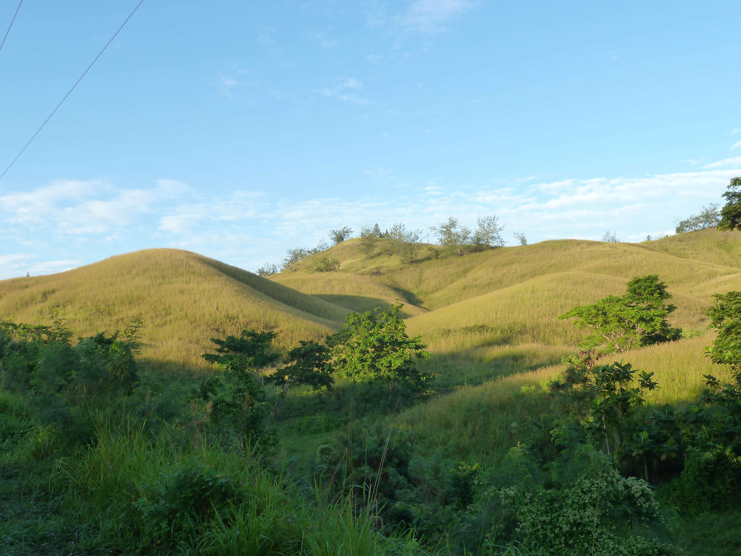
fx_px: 749
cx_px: 370
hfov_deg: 52.6
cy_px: 278
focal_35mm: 35
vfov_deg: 40.7
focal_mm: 5.7
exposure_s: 1/200
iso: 125
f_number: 4
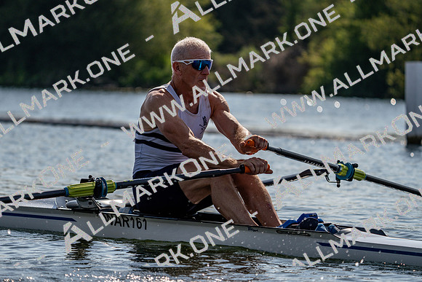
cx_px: 211
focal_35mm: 223
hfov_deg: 9.2
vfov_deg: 6.2
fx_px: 2615
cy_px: 141
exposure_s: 1/1600
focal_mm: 223
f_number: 5.6
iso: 100
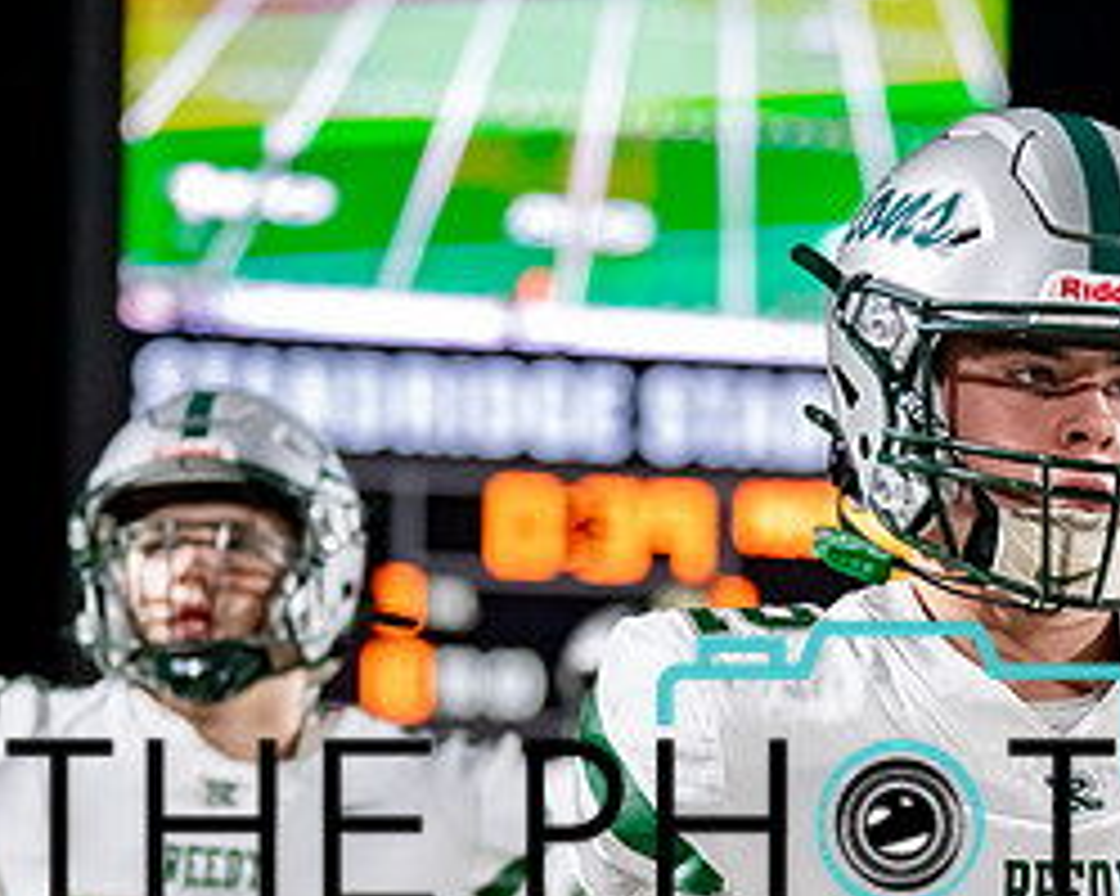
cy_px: 864
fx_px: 6660
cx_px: 981
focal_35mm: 201
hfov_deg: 9.6
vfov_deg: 7.7
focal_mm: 76
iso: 4000
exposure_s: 1/1250
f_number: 2.8
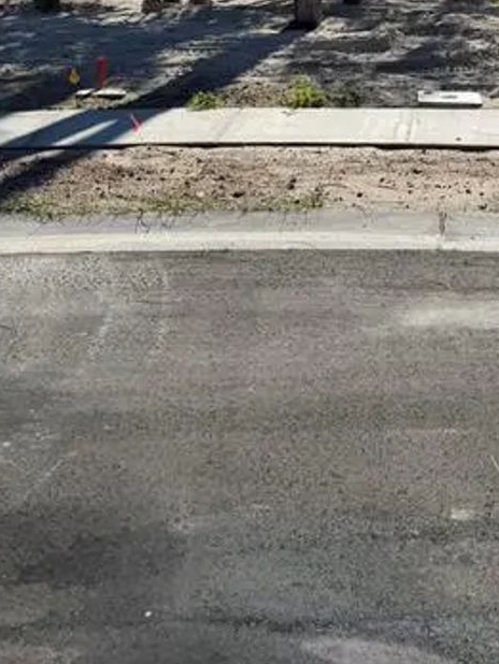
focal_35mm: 53
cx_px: 454
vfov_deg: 32.0
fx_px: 1018
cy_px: -65
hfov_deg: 26.6
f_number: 1.78
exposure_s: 1/6173
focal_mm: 6.76
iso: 80
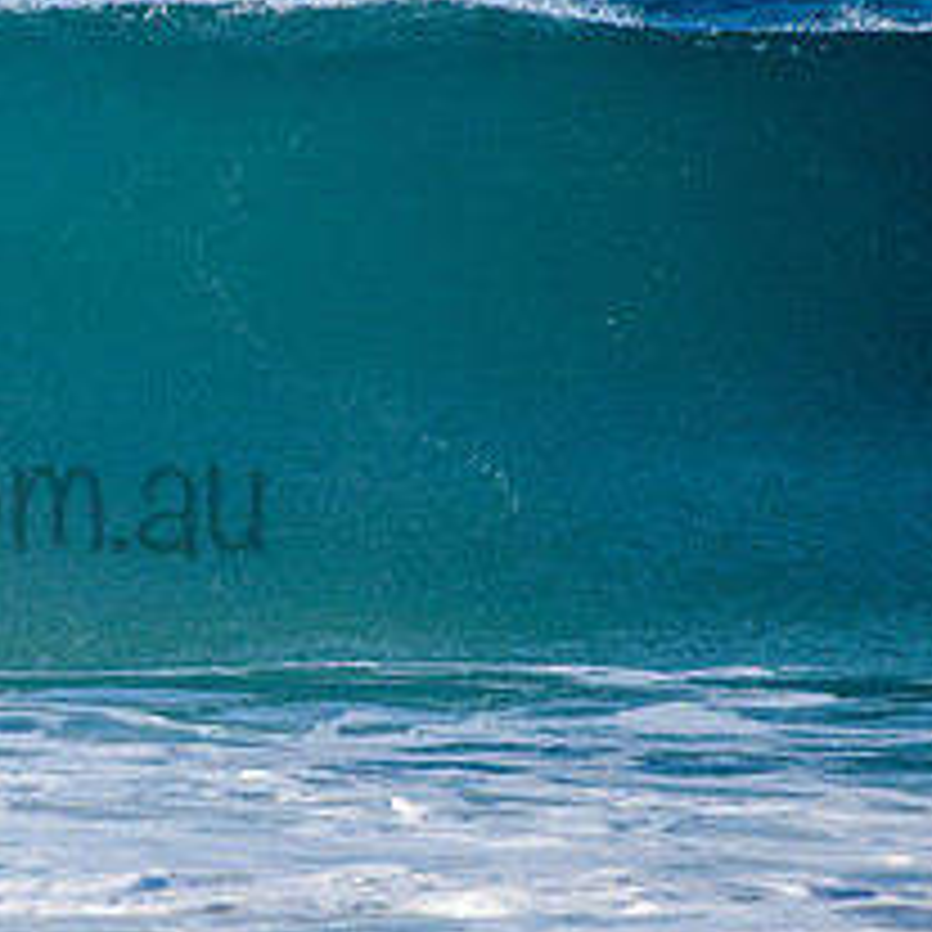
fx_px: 36310
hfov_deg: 1.5
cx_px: -212
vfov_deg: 1.5
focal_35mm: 1192
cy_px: 448
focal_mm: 500
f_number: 5.6
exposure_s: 1/1600
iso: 180
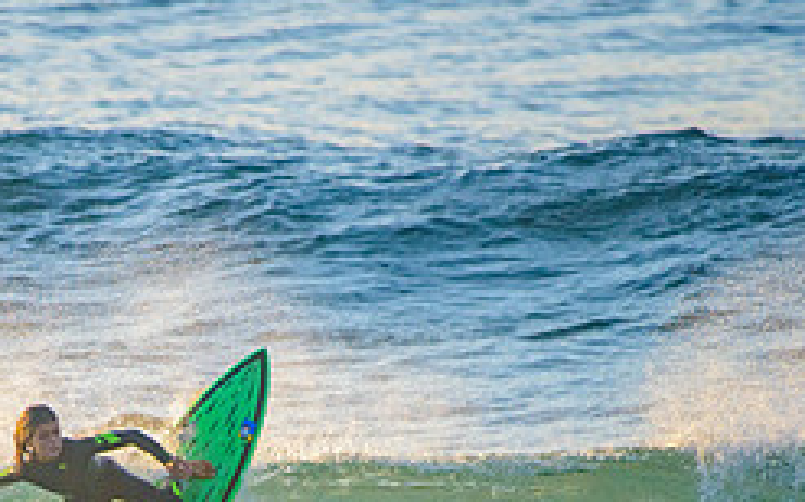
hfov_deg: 1.8
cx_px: 124
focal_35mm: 1196
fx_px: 26221
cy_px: 611
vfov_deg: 1.1
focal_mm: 500
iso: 800
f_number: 5.6
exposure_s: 1/2000
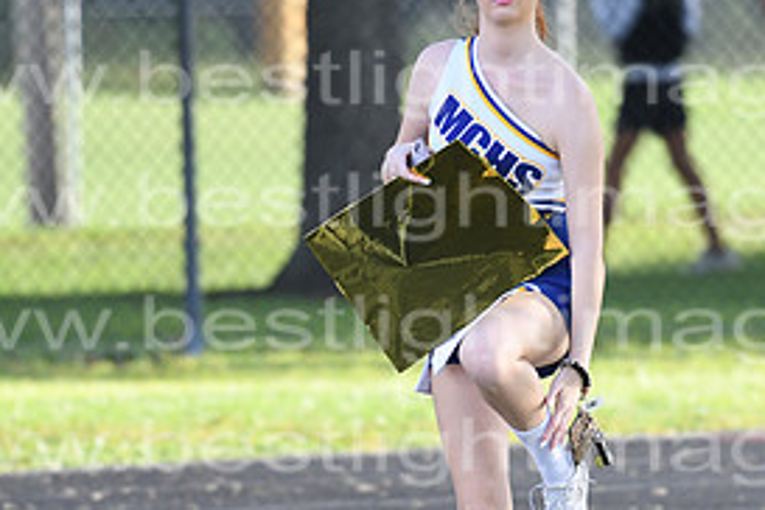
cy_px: 391
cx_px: 513
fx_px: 13556
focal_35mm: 638
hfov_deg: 3.2
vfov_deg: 2.2
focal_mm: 200
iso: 200
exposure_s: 1/640
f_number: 4
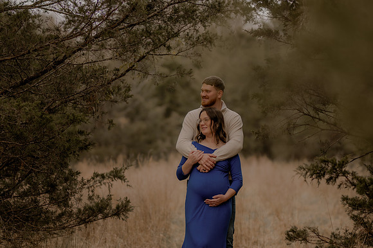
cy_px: 124
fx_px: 1315
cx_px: 186
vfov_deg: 10.8
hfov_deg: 16.1
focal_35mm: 127
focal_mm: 85
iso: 200
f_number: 1.4
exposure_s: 1/1600
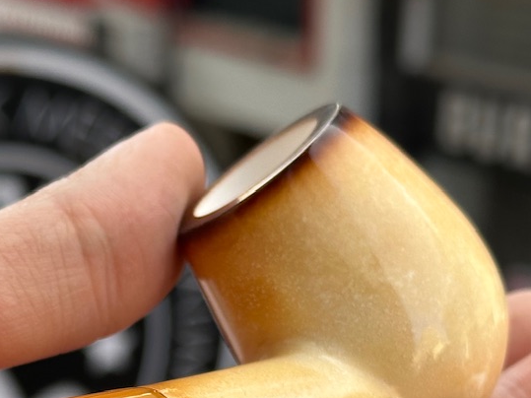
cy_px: 428
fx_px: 1748
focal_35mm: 114
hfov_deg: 17.1
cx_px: 106
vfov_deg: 12.8
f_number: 1.78
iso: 64
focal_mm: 6.86
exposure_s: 1/646
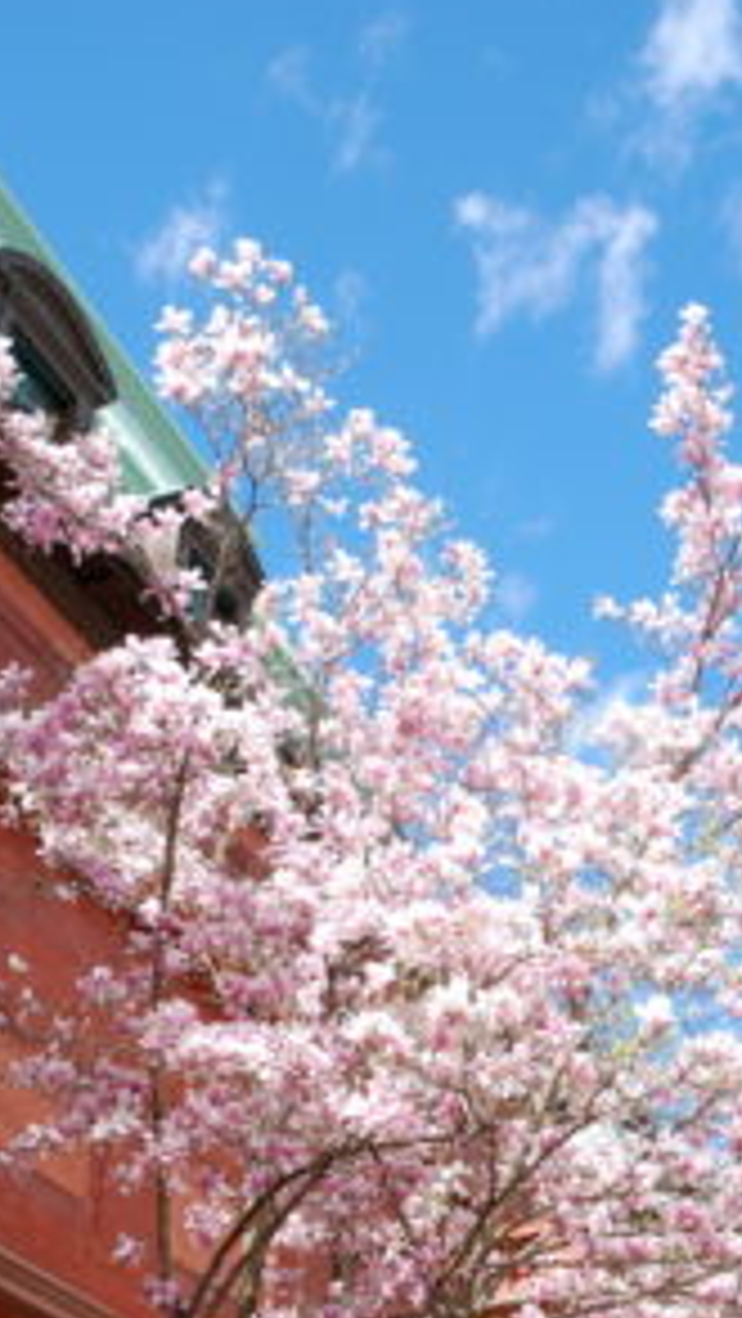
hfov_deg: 20.3
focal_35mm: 59
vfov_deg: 34.1
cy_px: 1098
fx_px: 2062
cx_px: 501
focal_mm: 22
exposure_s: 1/80
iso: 100
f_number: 10
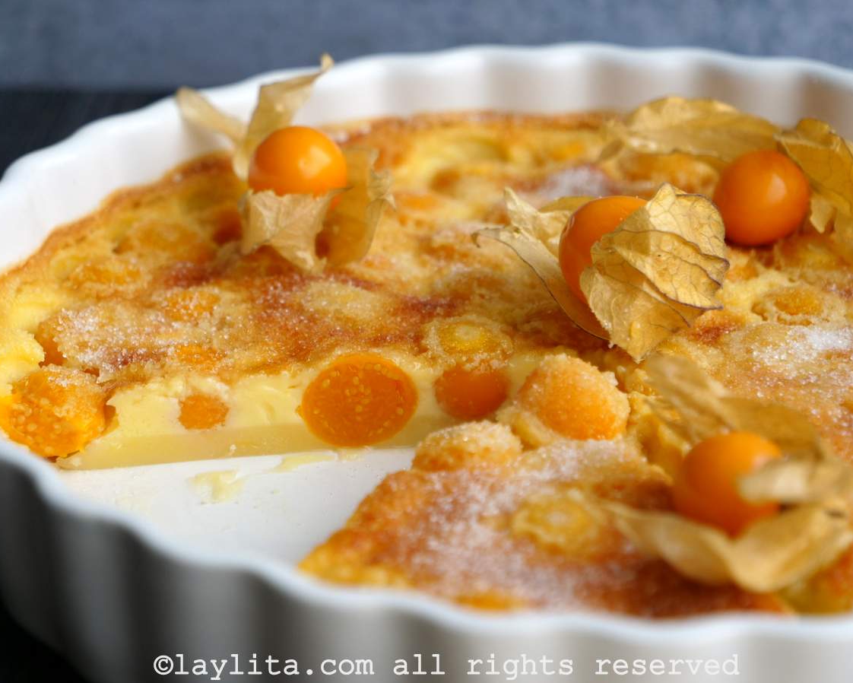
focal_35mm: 96
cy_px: 342
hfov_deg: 20.0
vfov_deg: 16.0
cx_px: 426
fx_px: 2424
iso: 320
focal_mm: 46
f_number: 3.9
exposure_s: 1/100
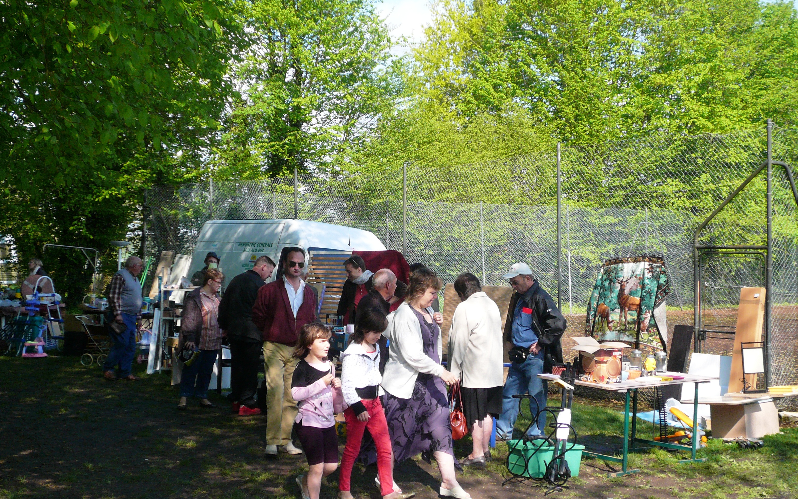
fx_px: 1131
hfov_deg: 38.9
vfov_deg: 24.9
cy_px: 249
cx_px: 399
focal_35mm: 52
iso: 100
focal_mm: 8.1
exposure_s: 1/500
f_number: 3.6
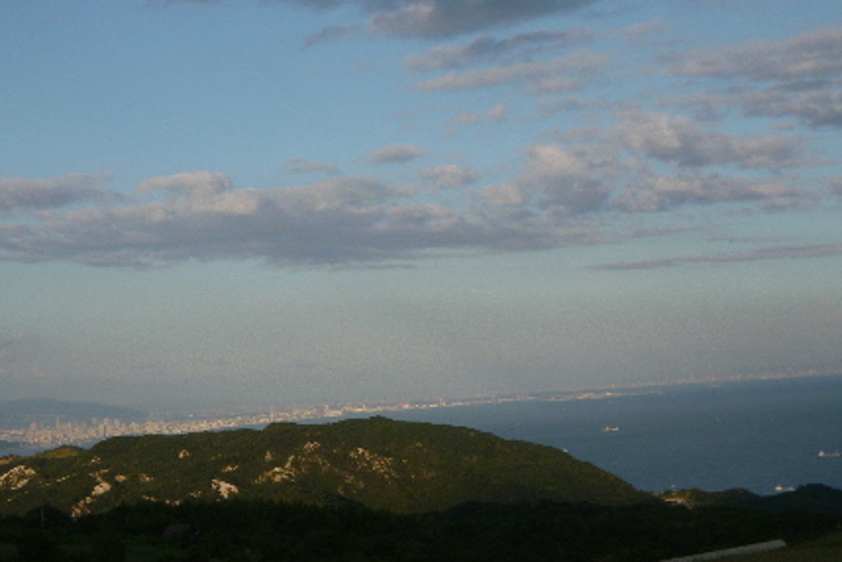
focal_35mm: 80
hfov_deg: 25.3
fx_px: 1871
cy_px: 199
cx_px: 371
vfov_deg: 17.0
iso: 100
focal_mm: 11.7
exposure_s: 1/800
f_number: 4.1
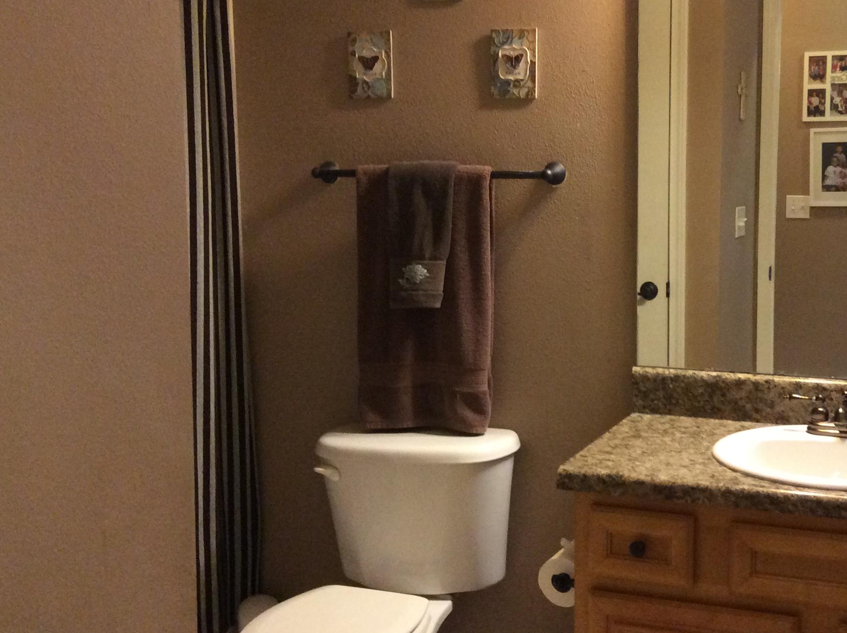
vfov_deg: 30.2
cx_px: 555
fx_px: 1173
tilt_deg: -5.9
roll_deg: +0.4
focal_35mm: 48
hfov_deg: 39.3
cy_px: 271
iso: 250
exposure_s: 1/24
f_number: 2.4
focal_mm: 3.3
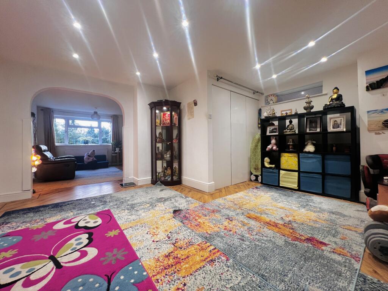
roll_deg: -0.3
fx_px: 146
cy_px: 146
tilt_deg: +1.6
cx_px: 194
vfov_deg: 89.9
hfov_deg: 106.2
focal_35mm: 13
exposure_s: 1/50
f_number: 1.8
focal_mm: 1.57
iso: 125
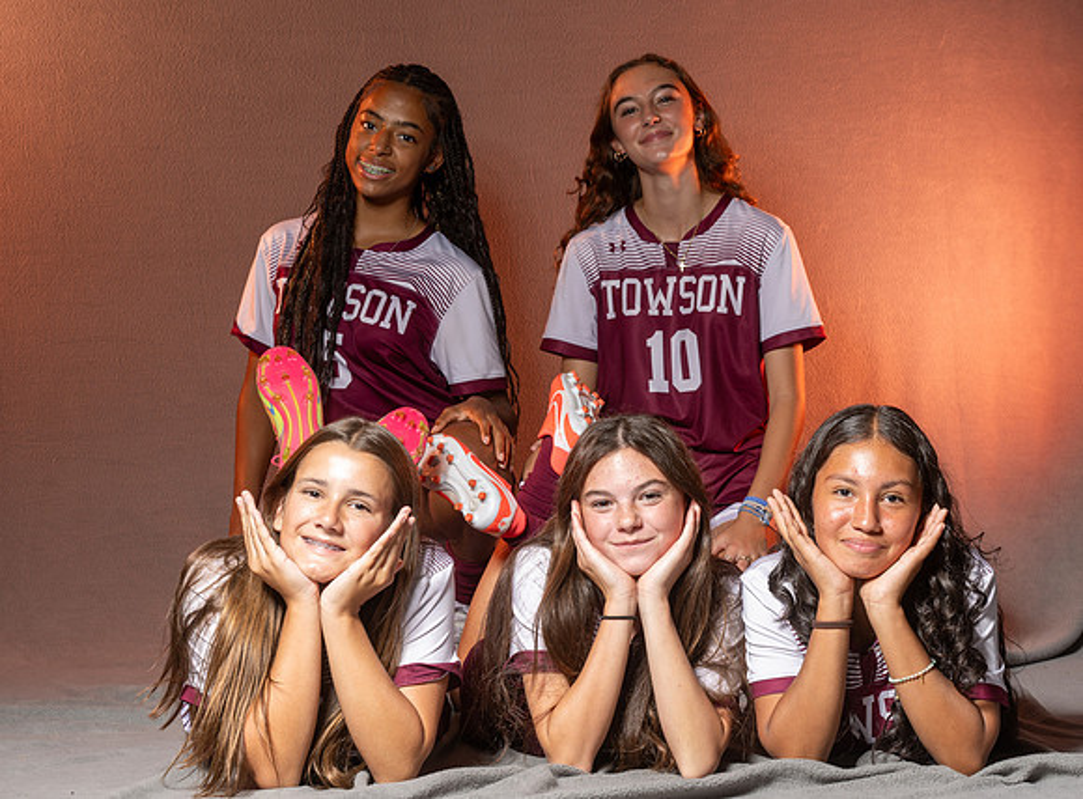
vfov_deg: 13.4
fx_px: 3401
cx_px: 559
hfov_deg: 18.1
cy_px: 285
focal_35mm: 109
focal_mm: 72
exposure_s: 1/160
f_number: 8
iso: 80
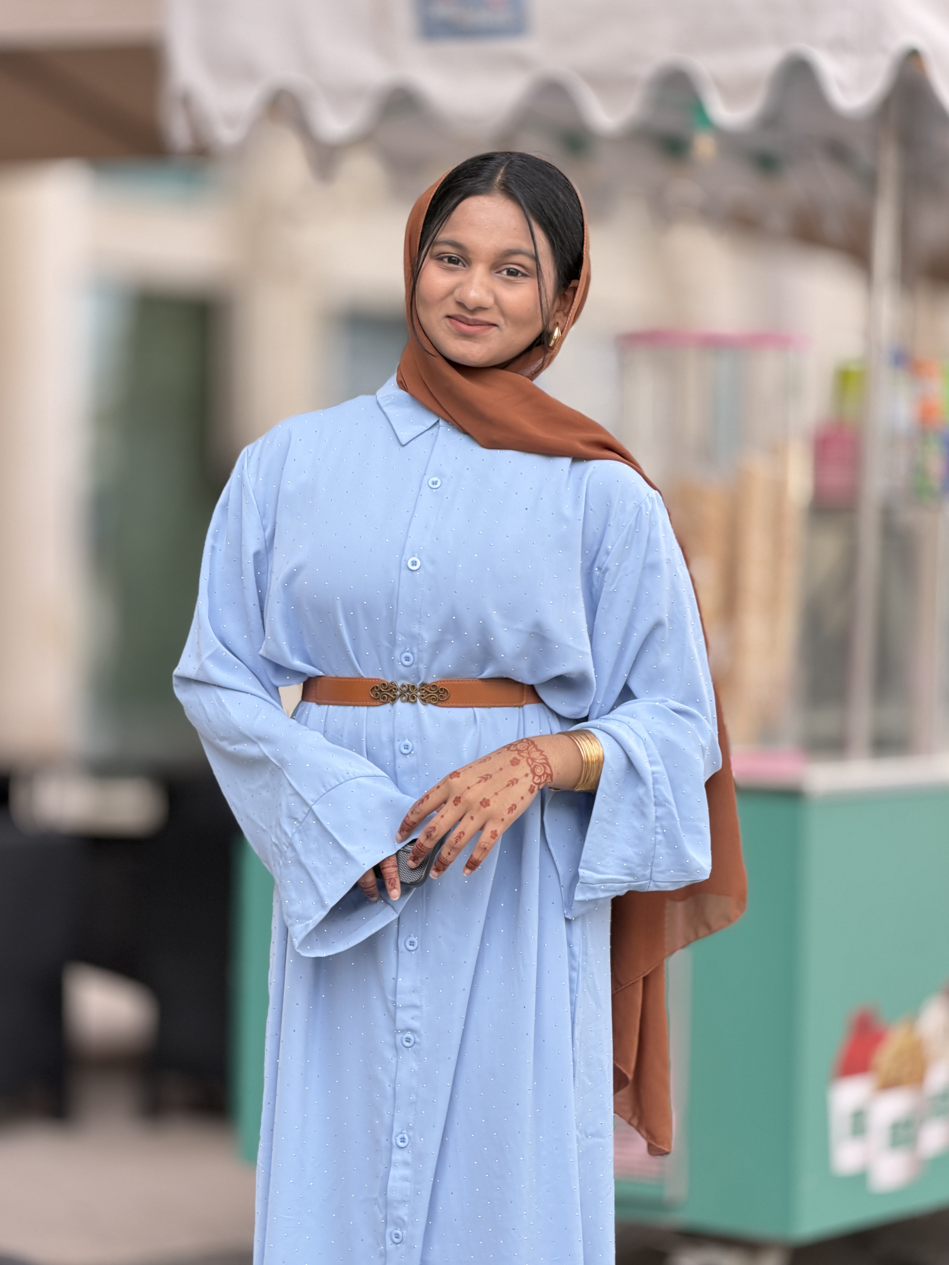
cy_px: 628
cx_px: 461
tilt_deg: -1.8
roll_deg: -0.6
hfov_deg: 13.5
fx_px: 4021
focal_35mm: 110
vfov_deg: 17.9
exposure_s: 1/121
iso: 64
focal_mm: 16.89
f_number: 2.8
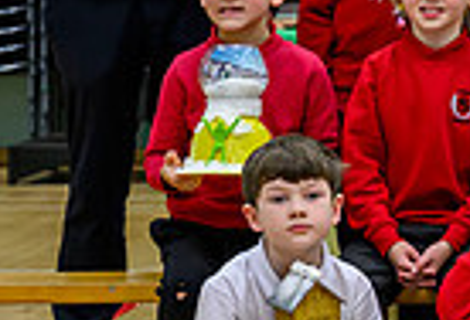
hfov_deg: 6.4
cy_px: -63
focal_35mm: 313
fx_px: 4114
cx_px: 899
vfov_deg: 4.4
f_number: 4.5
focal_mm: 65
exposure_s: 1/160
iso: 3200
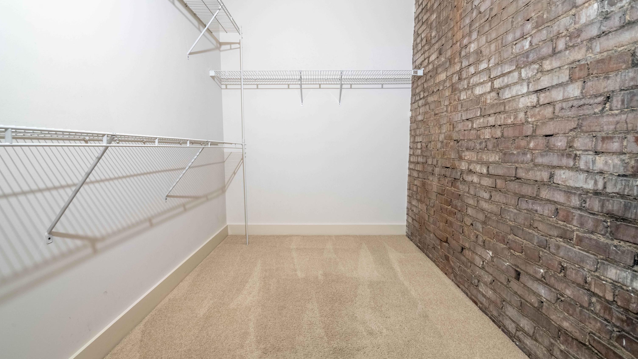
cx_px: 318
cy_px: 175
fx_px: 271
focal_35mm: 16
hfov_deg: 99.4
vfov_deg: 67.1
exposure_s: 1/13
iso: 400
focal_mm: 15
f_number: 11
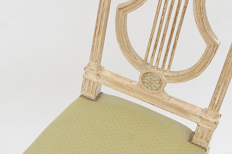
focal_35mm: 100
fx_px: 644
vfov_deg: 13.6
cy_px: 125
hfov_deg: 19.6
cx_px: -21
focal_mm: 24
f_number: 8
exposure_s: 1/250
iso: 400
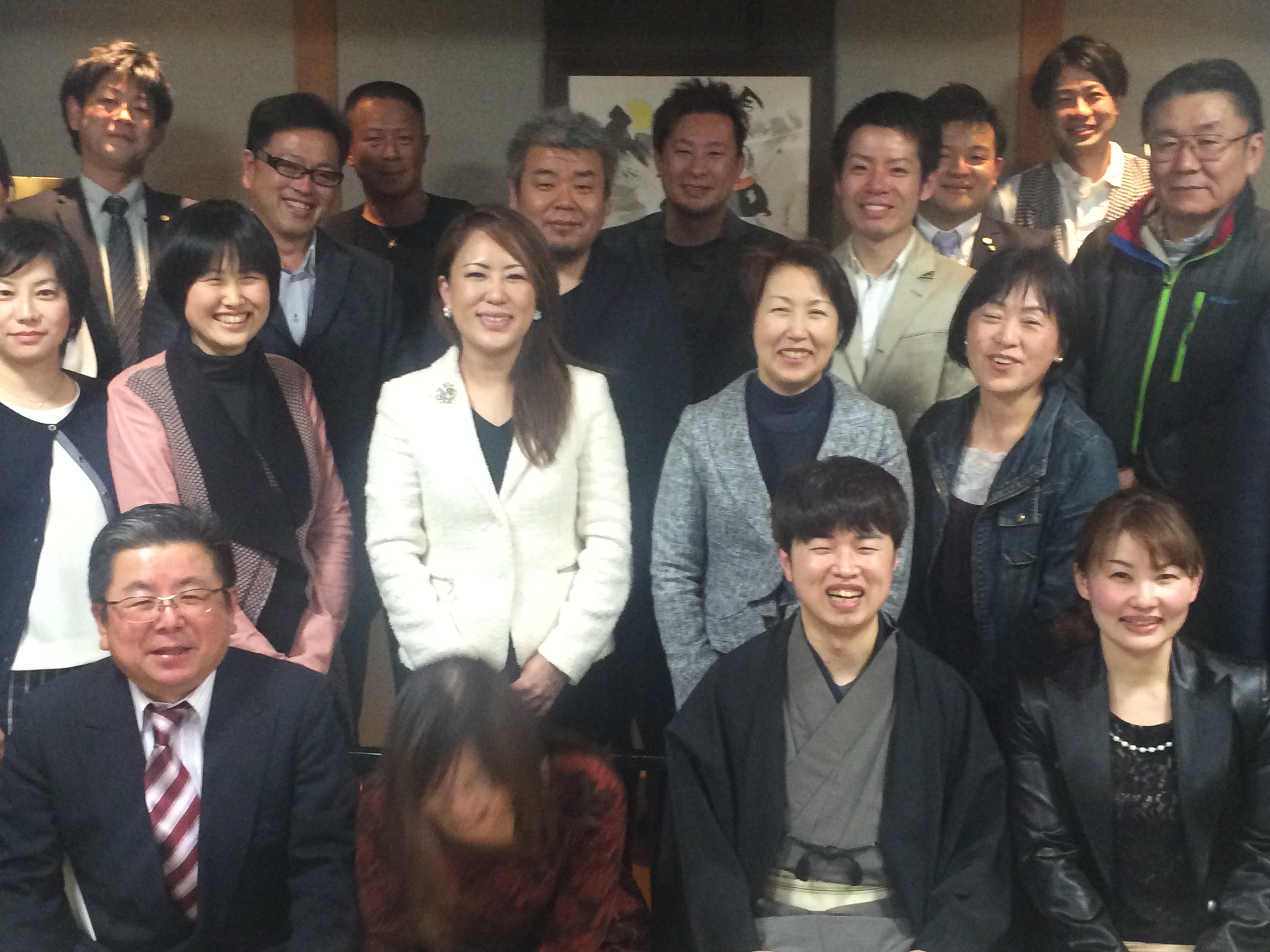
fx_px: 1687
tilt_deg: -11.1
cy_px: 545
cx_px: 628
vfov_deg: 31.5
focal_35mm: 46
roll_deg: +0.4
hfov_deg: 41.2
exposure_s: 1/30
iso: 320
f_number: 2.2
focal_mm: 4.15
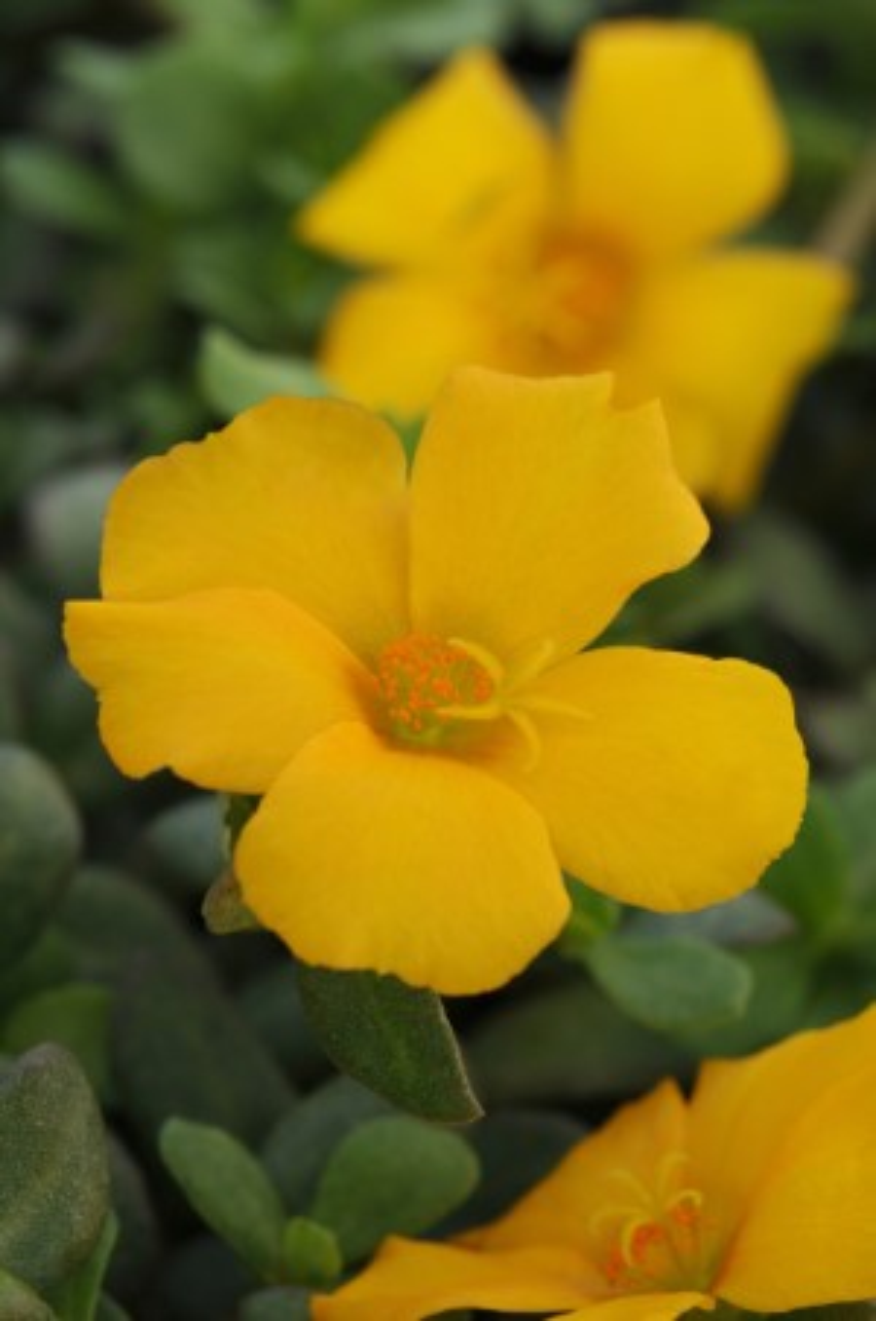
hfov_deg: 8.7
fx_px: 5766
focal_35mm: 158
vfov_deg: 13.1
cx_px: 438
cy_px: 660
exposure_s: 1/100
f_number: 11
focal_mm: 105
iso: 200
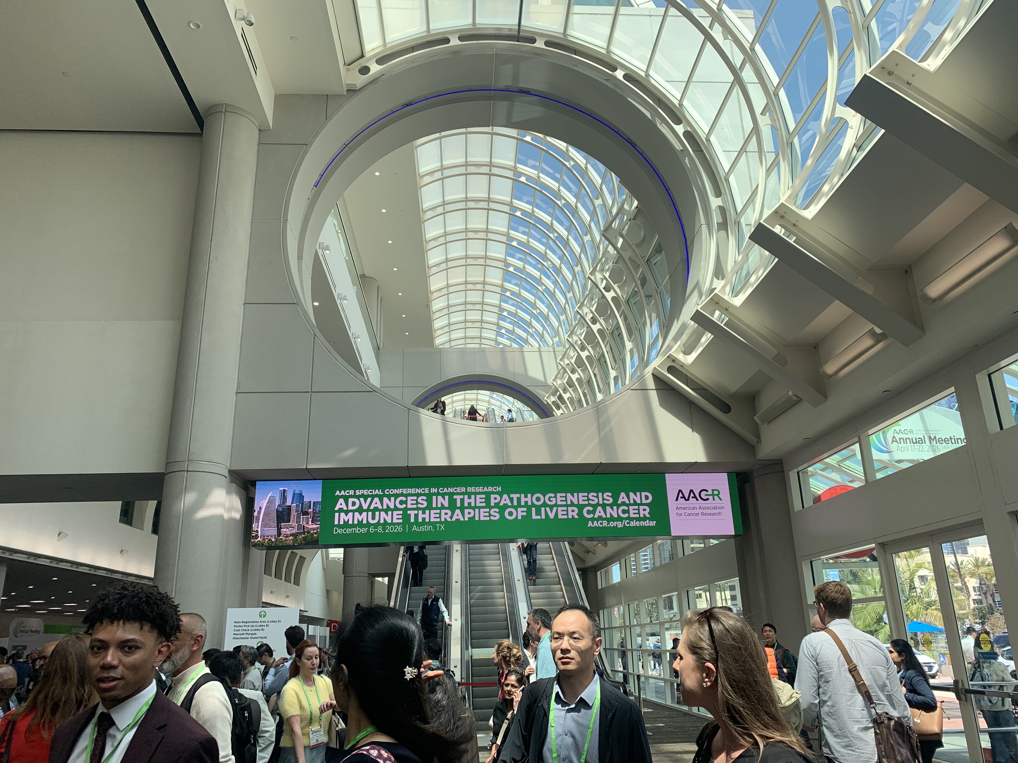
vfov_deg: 53.1
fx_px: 765
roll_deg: +2.5
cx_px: 509
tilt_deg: +16.4
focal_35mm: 26
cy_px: 382
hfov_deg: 67.3
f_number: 1.8
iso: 25
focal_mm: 4.25
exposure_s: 1/355
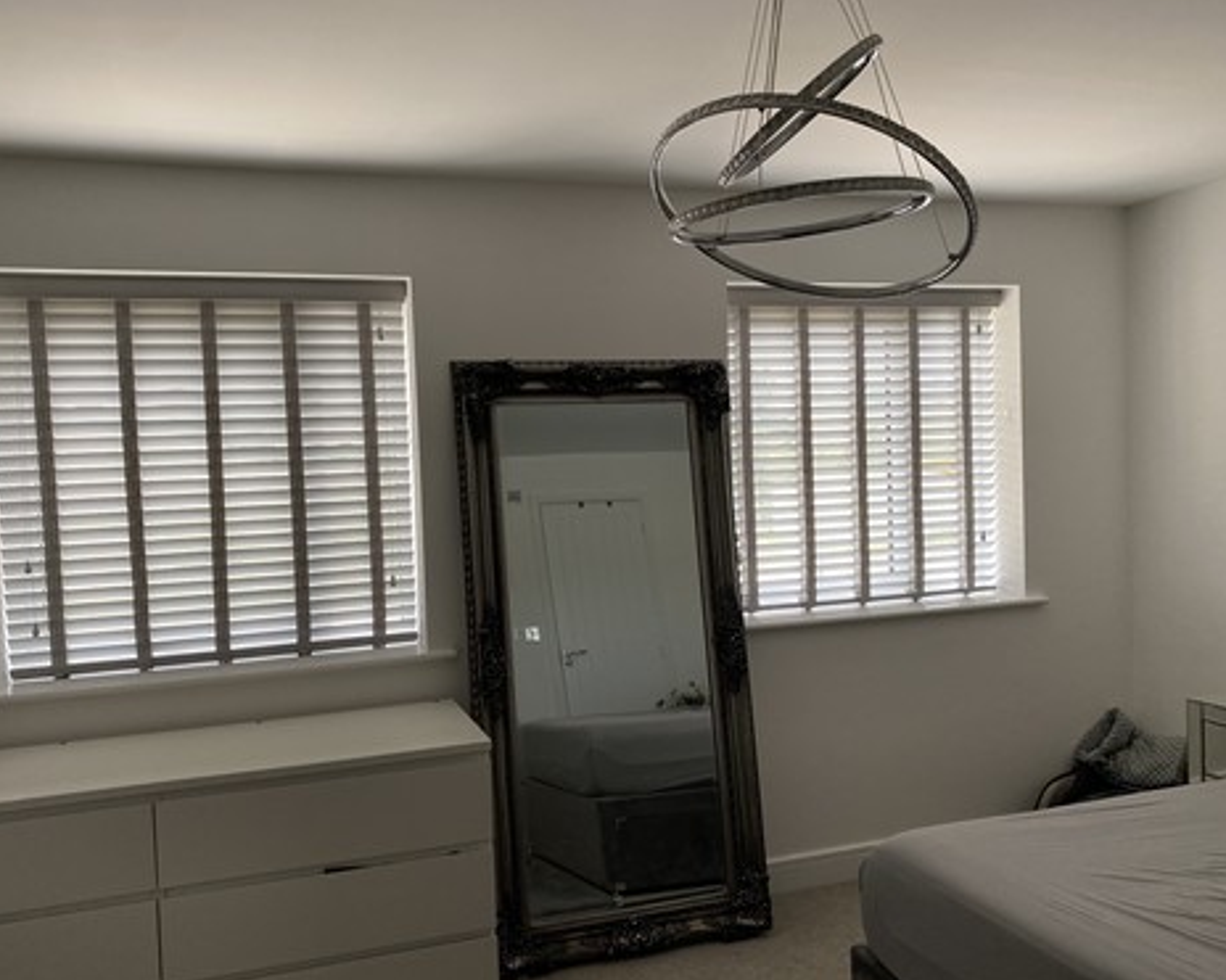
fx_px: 1016
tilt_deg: -3.0
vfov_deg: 51.5
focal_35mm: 28
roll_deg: +0.8
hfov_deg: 62.1
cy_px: 502
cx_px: 563
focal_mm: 4.25
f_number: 1.8
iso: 100
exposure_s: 1/121
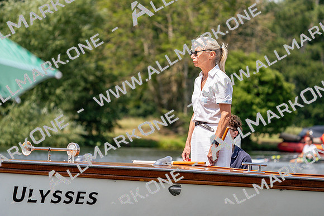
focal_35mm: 220
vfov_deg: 6.2
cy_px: 108
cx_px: 162
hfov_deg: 9.4
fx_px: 1980
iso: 200
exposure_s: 1/1600
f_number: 5.6
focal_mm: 220
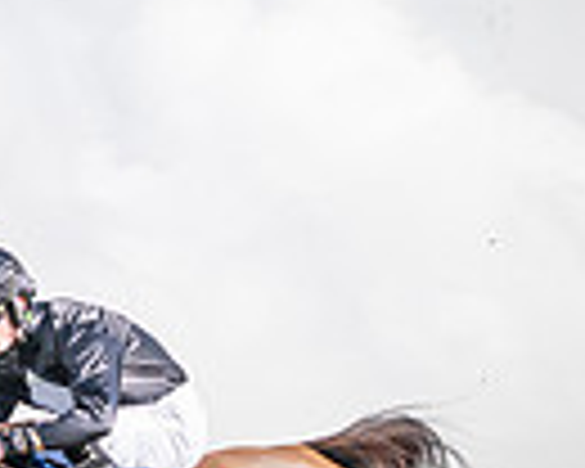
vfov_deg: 5.9
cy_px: 534
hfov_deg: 7.2
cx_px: -531
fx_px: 4502
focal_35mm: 260
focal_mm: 45
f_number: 4
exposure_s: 1/1250
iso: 200
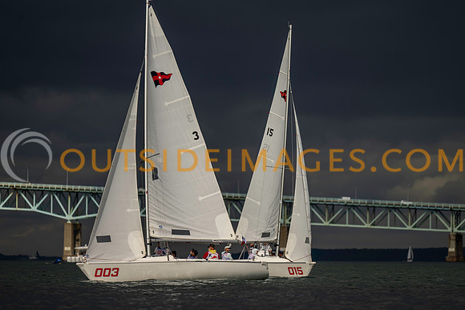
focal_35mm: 311
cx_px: 241
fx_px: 4024
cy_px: 160
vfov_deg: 4.4
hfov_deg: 6.6
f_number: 4
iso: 50
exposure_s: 1/1600
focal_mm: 300
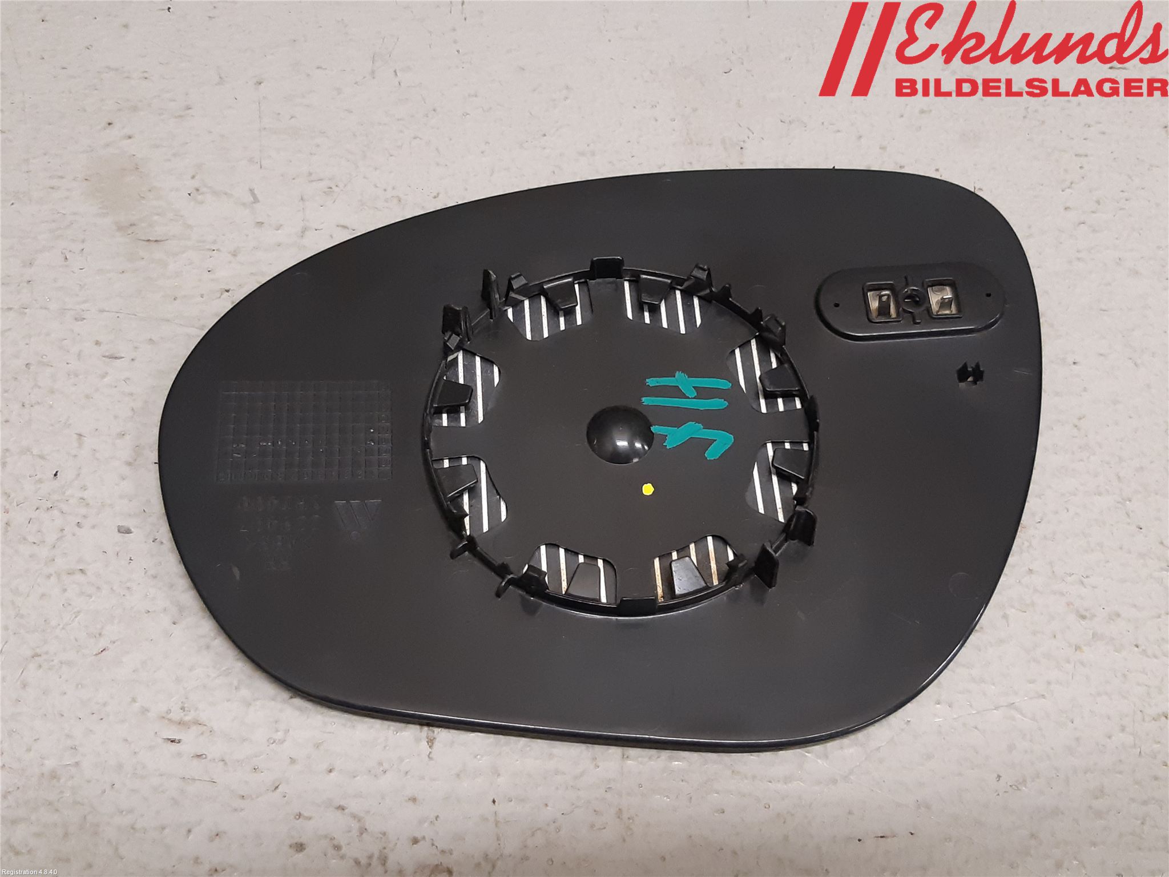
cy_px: 438
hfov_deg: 67.3
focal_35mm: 26
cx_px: 584
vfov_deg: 53.1
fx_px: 878
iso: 200
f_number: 1.7
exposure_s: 1/50
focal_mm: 3.93
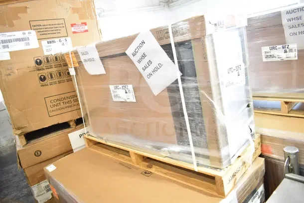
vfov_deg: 48.0
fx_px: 228
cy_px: 102
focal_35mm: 27
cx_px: 152
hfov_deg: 67.4
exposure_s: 1/30
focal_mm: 18
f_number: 3.5
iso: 500
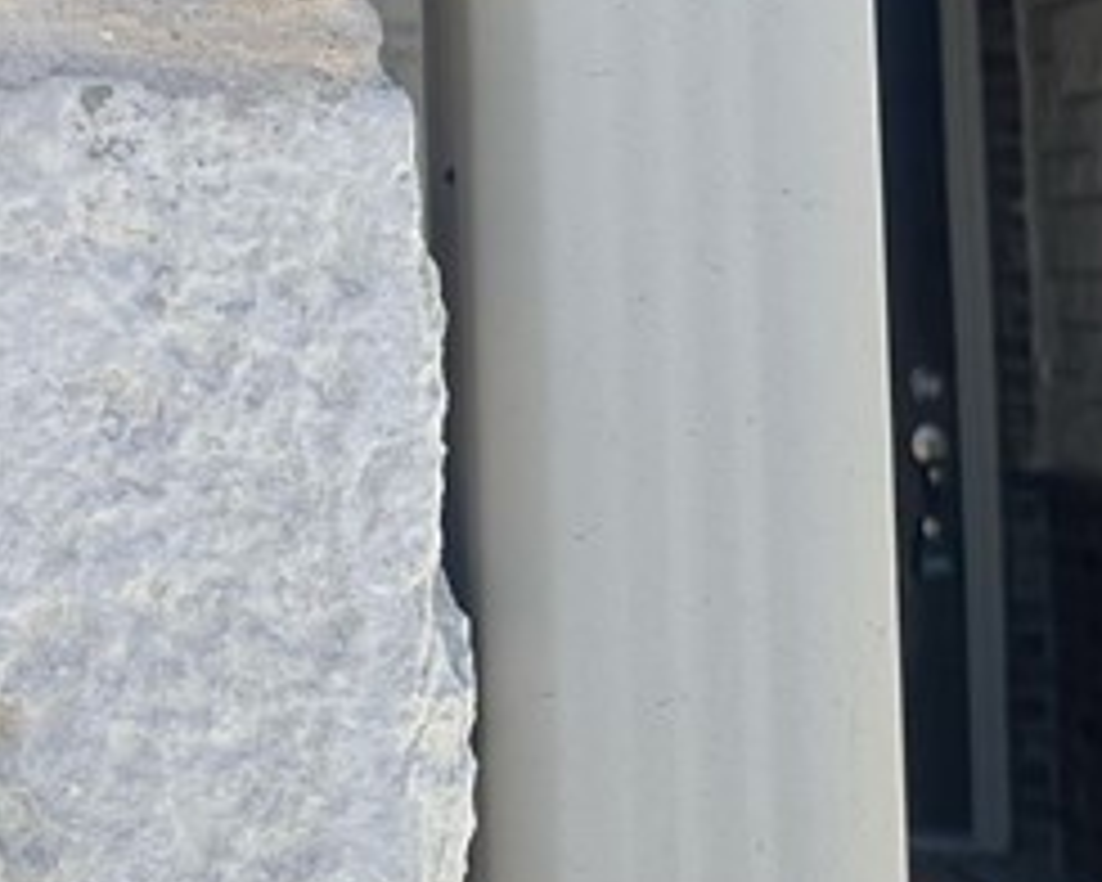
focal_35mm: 98
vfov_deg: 15.2
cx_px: -1017
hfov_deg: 15.9
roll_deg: -1.5
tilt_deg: +7.5
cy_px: -135
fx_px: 3196
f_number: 1.78
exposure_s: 1/2660
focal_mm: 6.86
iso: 80
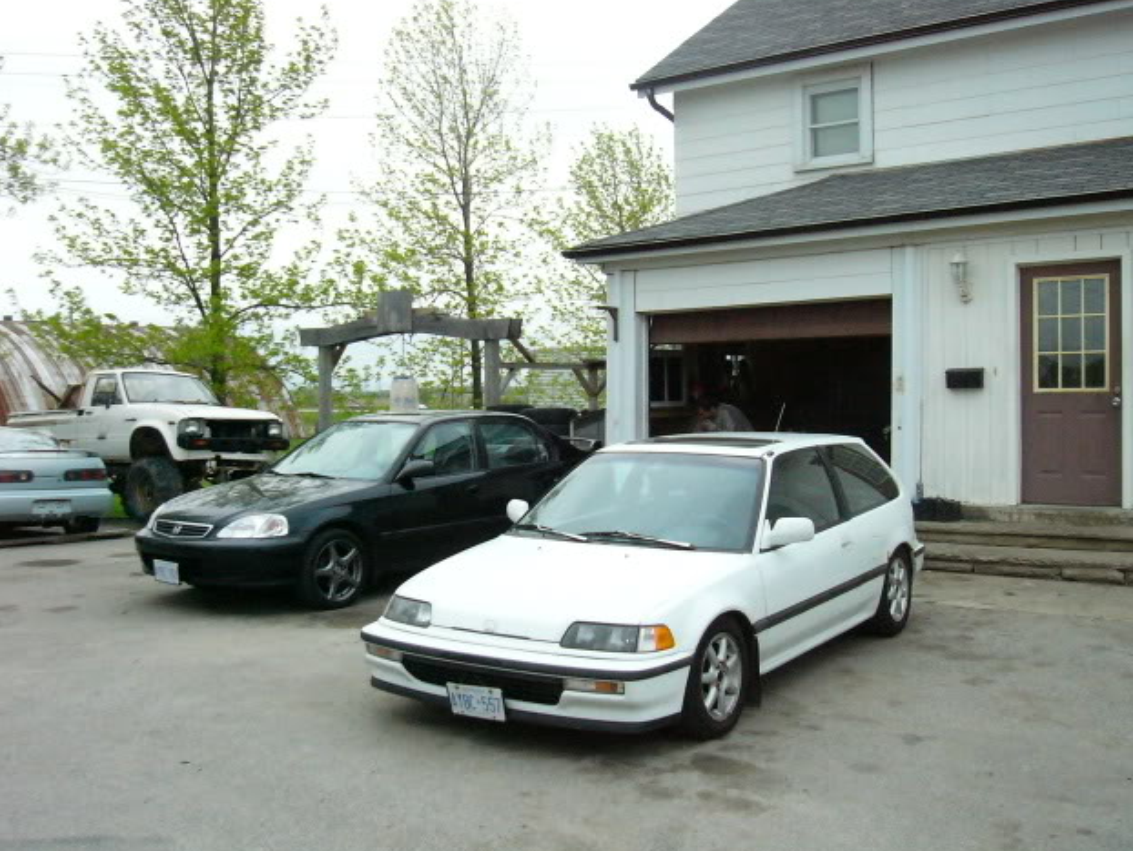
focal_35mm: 36
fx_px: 1179
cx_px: 552
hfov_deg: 51.3
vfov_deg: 39.7
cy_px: 425
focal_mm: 5.8
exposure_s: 1/320
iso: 400
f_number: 8
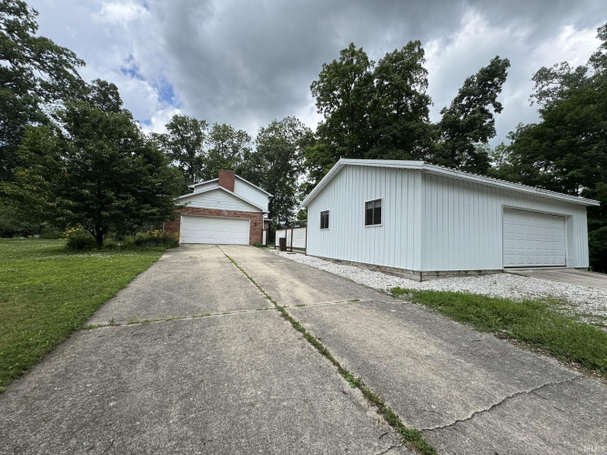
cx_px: 304
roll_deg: -2.7
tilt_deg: +3.8
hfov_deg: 102.1
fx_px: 245
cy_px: 228
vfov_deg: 85.7
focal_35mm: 14
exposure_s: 1/1256
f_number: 2.2
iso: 50
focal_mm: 2.22
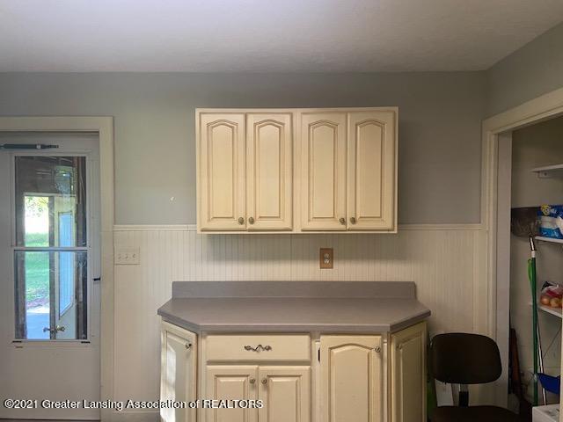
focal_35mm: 26
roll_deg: -1.8
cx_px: 282
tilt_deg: -1.9
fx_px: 423
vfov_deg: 53.1
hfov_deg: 67.3
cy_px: 211
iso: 250
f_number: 1.8
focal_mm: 4.25
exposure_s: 1/60
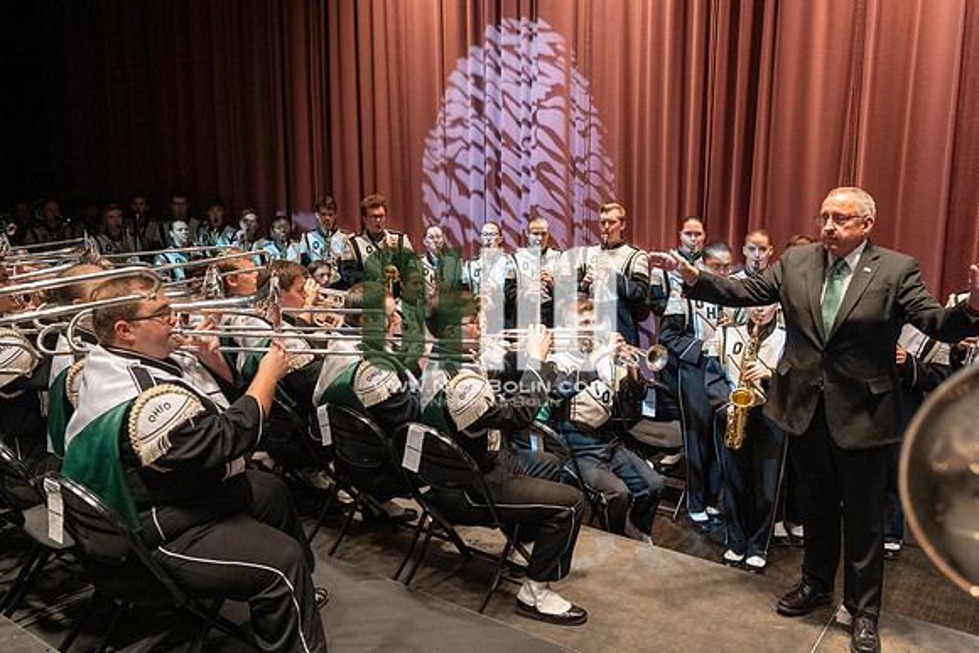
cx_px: 490
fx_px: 816
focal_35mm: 30
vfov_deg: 43.6
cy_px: 326
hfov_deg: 61.9
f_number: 4
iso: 1600
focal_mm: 30
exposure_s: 1/500
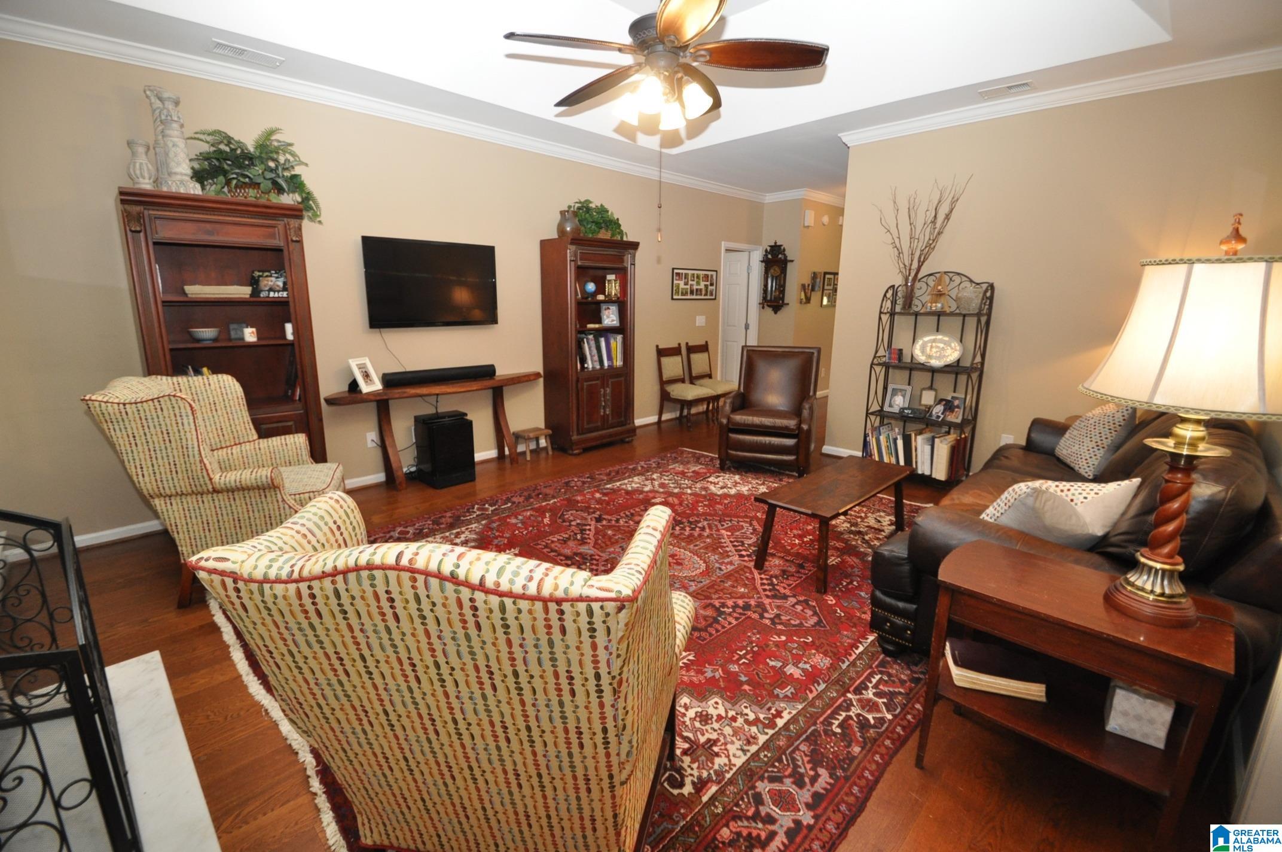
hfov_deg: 100.5
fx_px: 534
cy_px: 426
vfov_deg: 77.2
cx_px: 641
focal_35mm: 15
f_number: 4
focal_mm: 10
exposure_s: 1/60
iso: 800
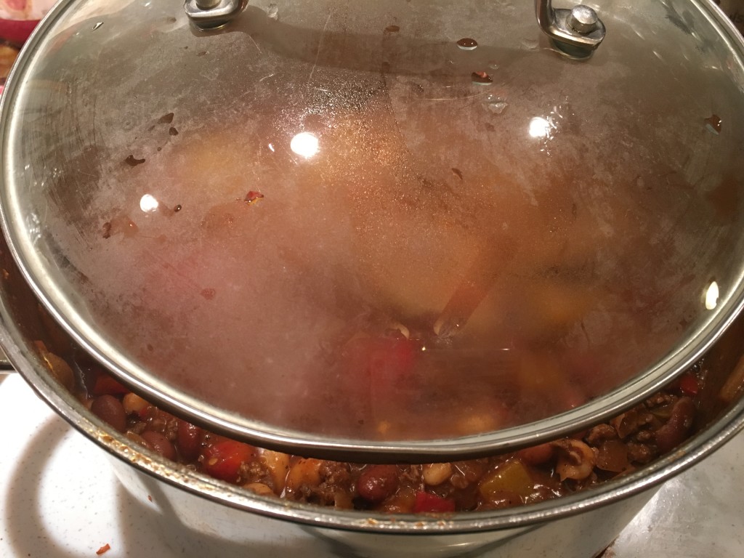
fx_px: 623
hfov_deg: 61.7
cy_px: 279
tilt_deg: -48.1
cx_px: 372
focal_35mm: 29
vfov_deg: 48.2
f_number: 2.2
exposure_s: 1/30
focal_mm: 4.15
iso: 125
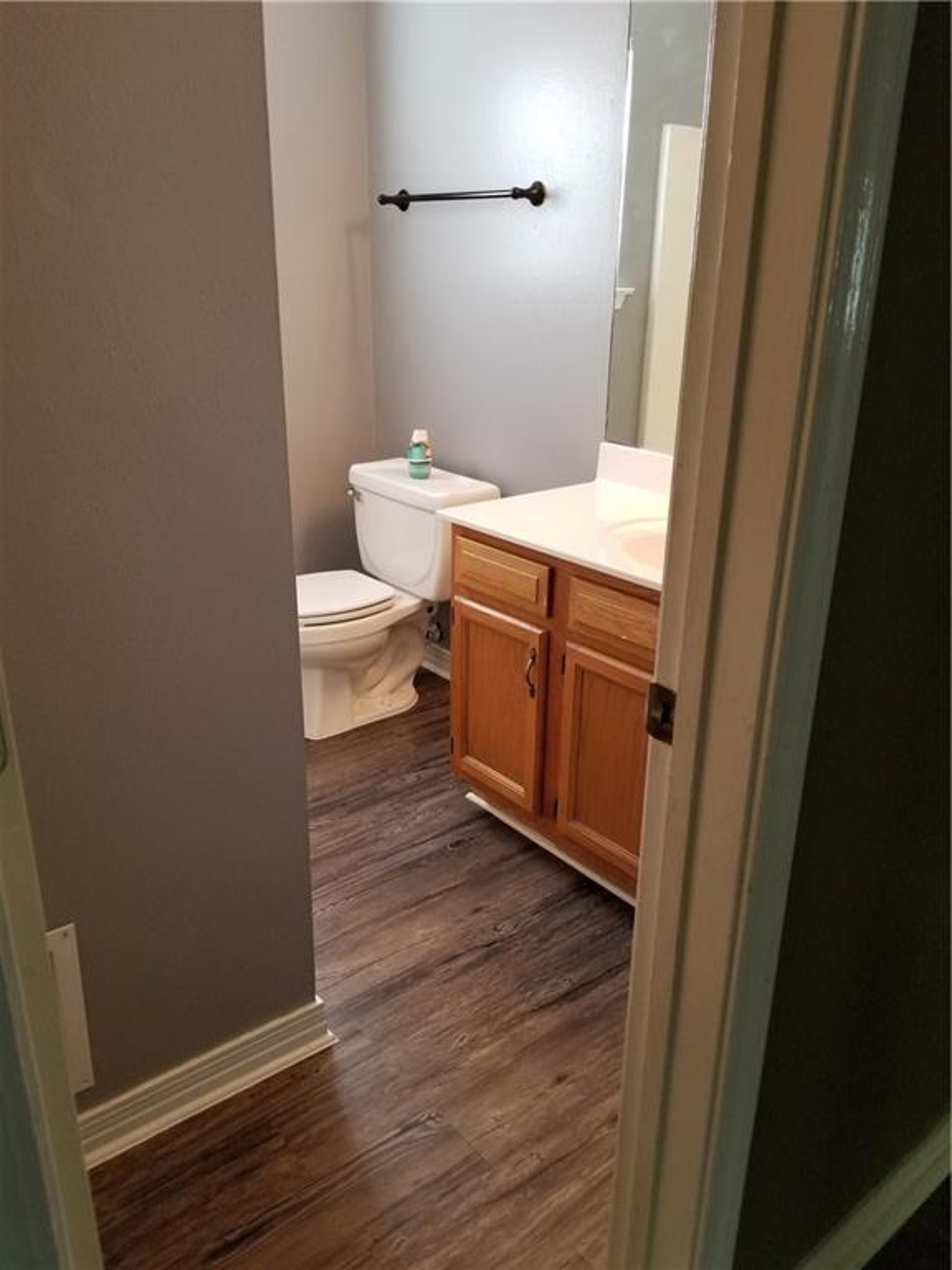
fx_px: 953
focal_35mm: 26
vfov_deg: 67.3
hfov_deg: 53.1
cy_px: 635
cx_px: 476
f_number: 1.7
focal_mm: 4.3
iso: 160
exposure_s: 1/60
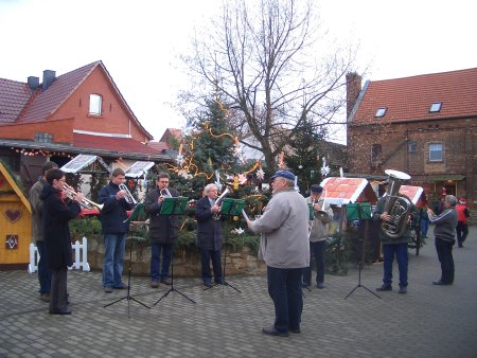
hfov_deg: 52.6
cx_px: 238
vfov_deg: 40.7
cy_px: 179
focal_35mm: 35
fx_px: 483
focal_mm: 5.8
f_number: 2.6
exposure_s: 1/100
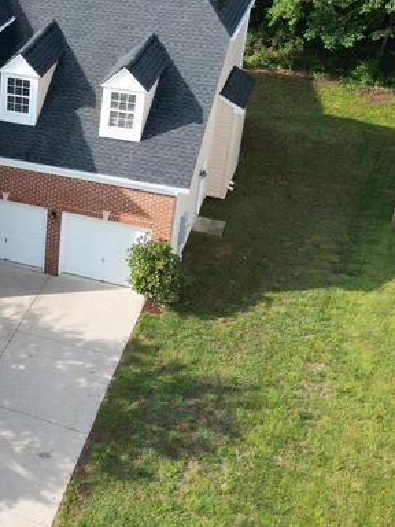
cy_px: 188
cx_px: -114
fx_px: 974
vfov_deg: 30.1
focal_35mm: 64
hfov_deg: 20.9
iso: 130
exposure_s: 1/1250
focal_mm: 6.72
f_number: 1.7
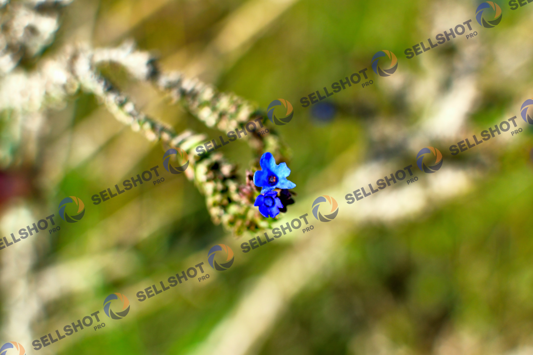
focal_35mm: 52
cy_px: 178
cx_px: 266
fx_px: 777
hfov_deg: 37.9
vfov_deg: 25.7
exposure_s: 1/1250
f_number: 3.5
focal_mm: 35
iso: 200
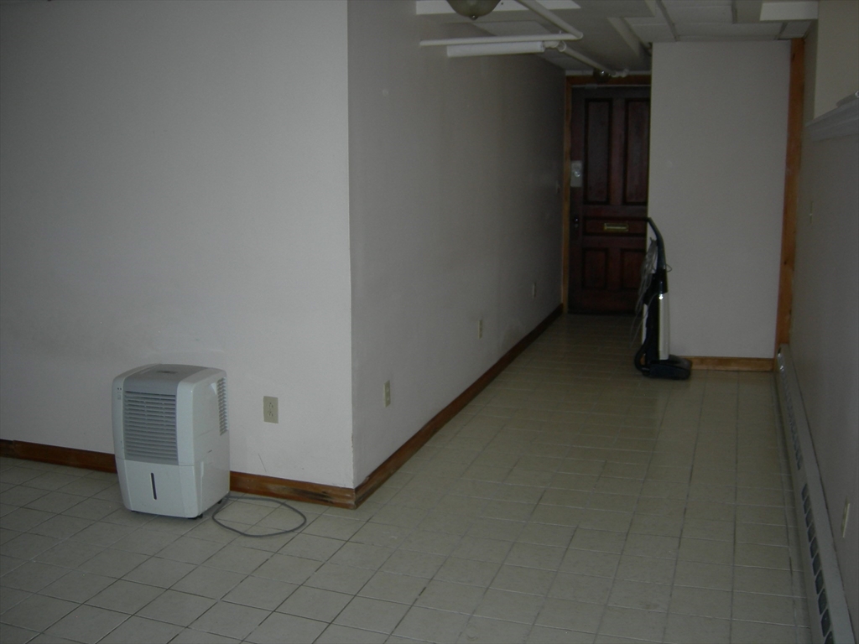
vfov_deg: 39.7
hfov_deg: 51.4
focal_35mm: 36
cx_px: 430
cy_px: 322
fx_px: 893
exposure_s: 1/60.1
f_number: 2.7
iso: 64
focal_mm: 7.5
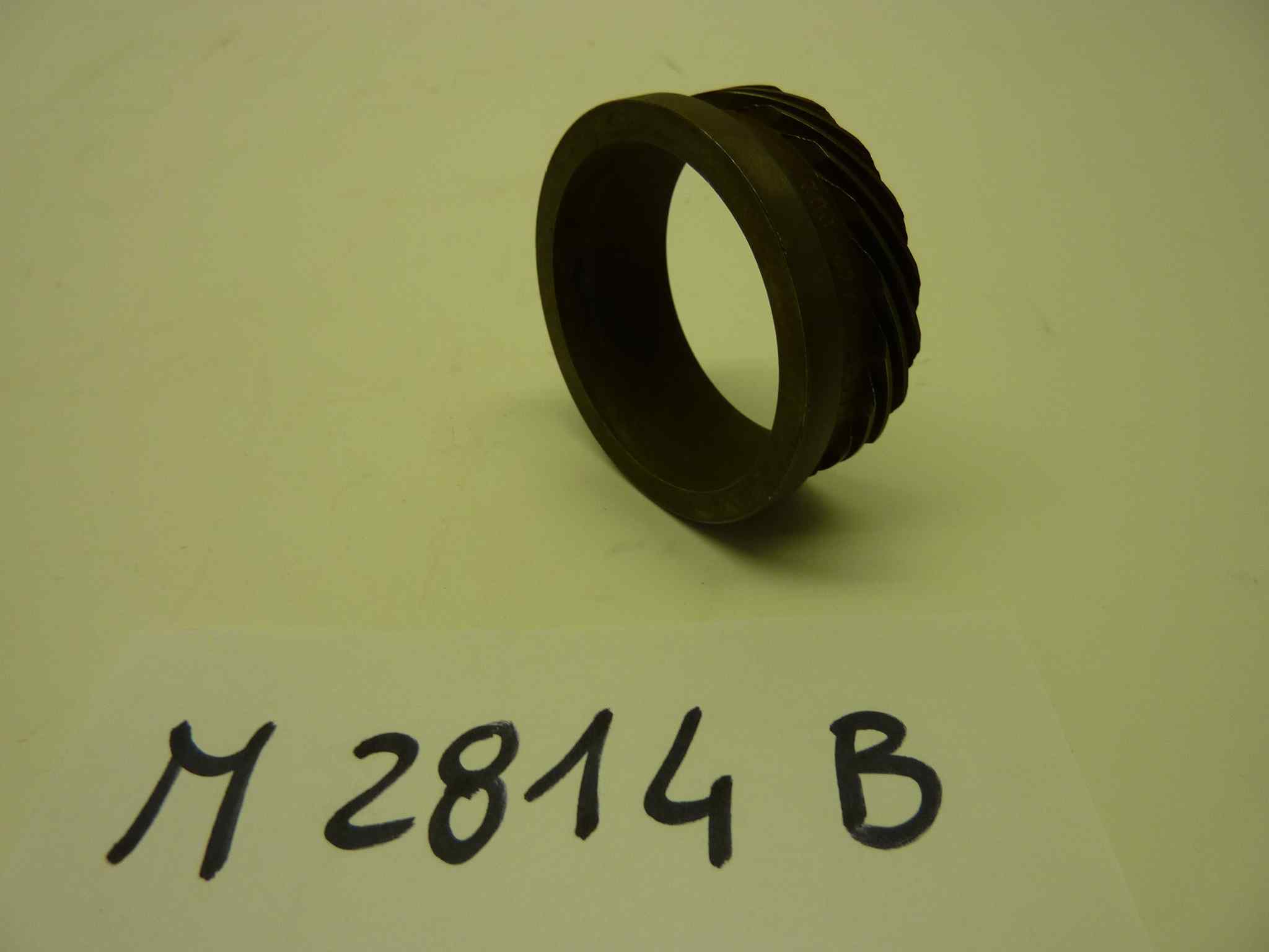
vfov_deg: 54.9
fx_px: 916
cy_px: 476
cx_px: 634
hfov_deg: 69.4
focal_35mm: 25
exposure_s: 1/60
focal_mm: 4.1
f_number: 3.3
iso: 80
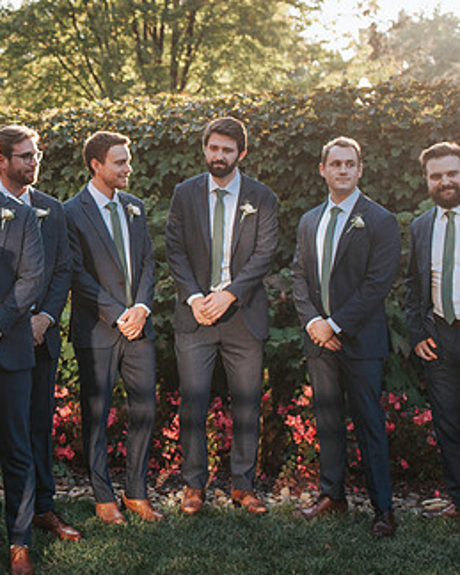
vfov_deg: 25.7
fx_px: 1260
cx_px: -64
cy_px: 228
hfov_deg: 19.7
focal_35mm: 74
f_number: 3.2
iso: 800
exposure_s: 1/1000
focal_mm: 35
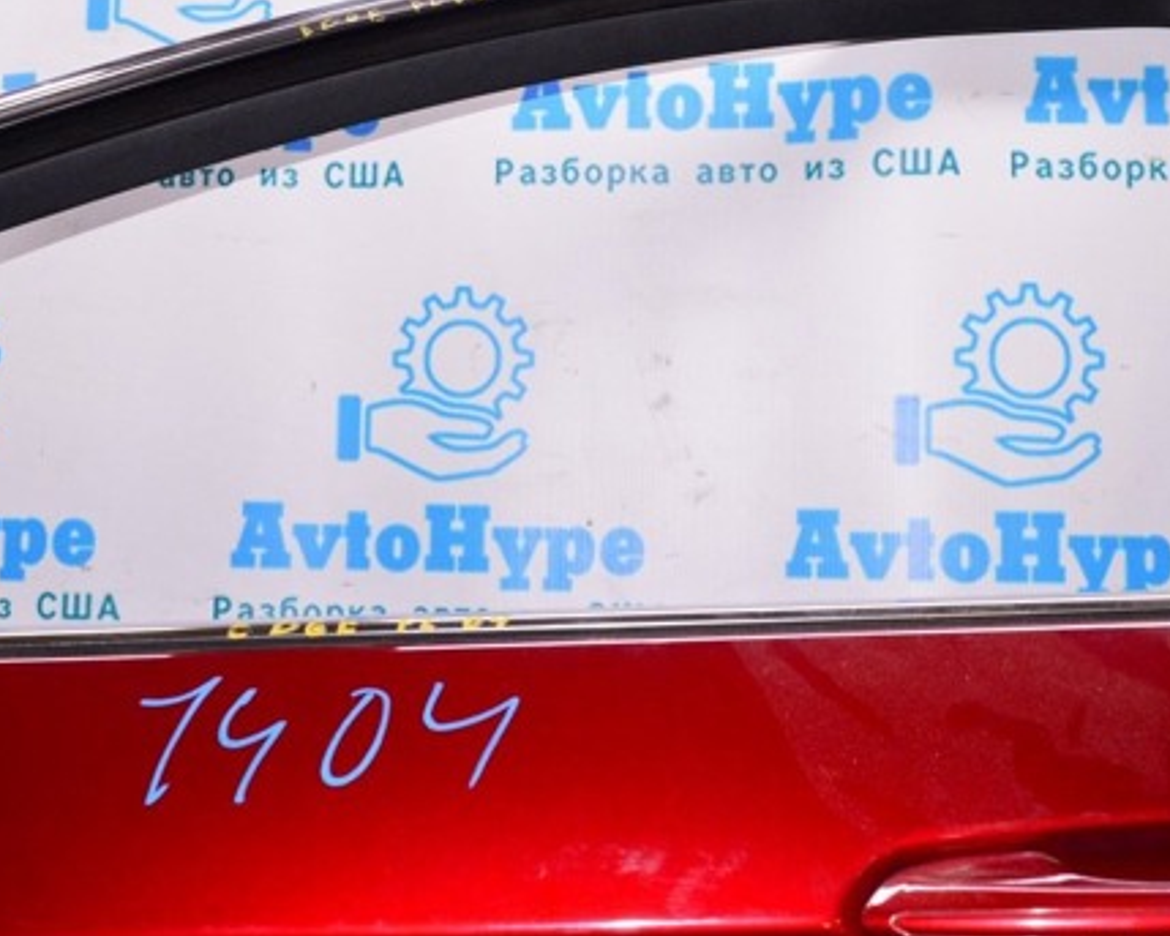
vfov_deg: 35.6
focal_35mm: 42
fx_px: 1454
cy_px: 435
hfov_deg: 43.8
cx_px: 578
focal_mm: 20
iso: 1600
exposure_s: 1/200
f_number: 8
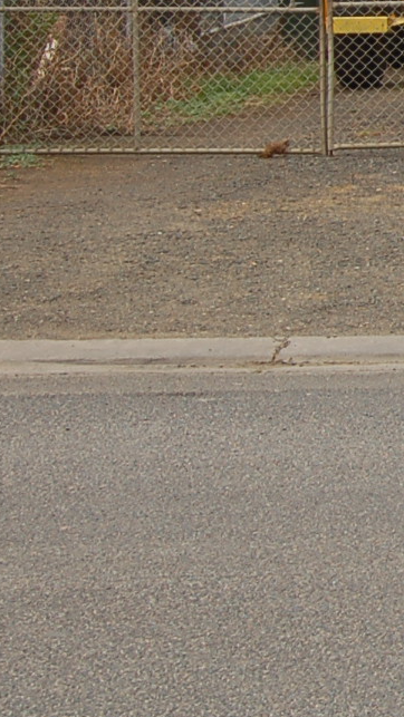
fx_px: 2722
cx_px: 1146
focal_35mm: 143
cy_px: -109
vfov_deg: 14.6
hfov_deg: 7.6
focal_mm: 26
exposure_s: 1/250
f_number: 8
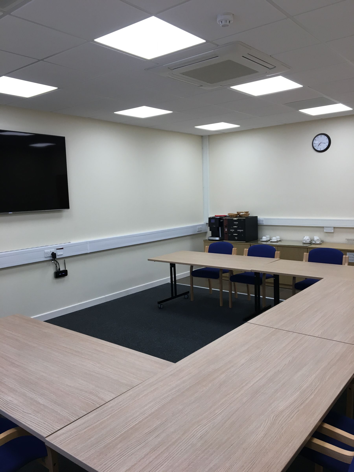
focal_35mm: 29
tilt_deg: -5.8
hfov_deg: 48.2
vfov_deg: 61.7
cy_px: 236
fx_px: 395
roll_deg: +2.6
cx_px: 177
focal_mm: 4.15
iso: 25
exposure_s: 1/33
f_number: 2.2
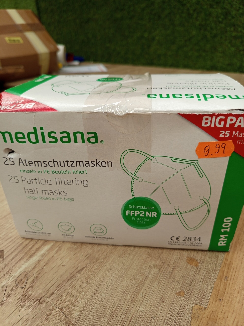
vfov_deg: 71.6
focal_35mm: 24
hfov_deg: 56.8
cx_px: 122
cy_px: 163
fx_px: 226
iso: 90
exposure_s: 1/100
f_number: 1.7
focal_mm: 5.24
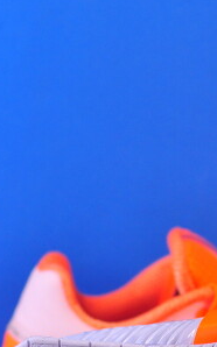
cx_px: 228
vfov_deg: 10.2
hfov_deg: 6.4
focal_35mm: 205
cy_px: 284
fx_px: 1942
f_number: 2.8
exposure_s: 1/250
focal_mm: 50
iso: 250
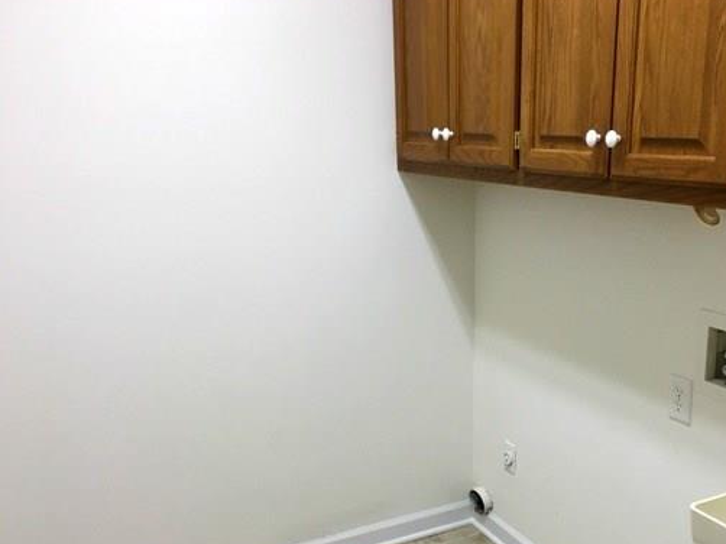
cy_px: 327
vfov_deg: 38.5
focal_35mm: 37
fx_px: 776
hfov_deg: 49.6
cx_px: 461
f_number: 2.2
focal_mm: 4.15
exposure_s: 1/30
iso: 40
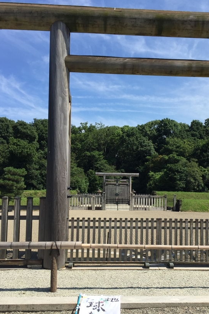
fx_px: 331
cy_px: 180
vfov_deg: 50.5
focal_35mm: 38
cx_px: 134
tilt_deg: +3.2
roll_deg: +0.1
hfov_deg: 34.8
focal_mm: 4.15
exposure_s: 1/1799
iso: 32
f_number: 2.2
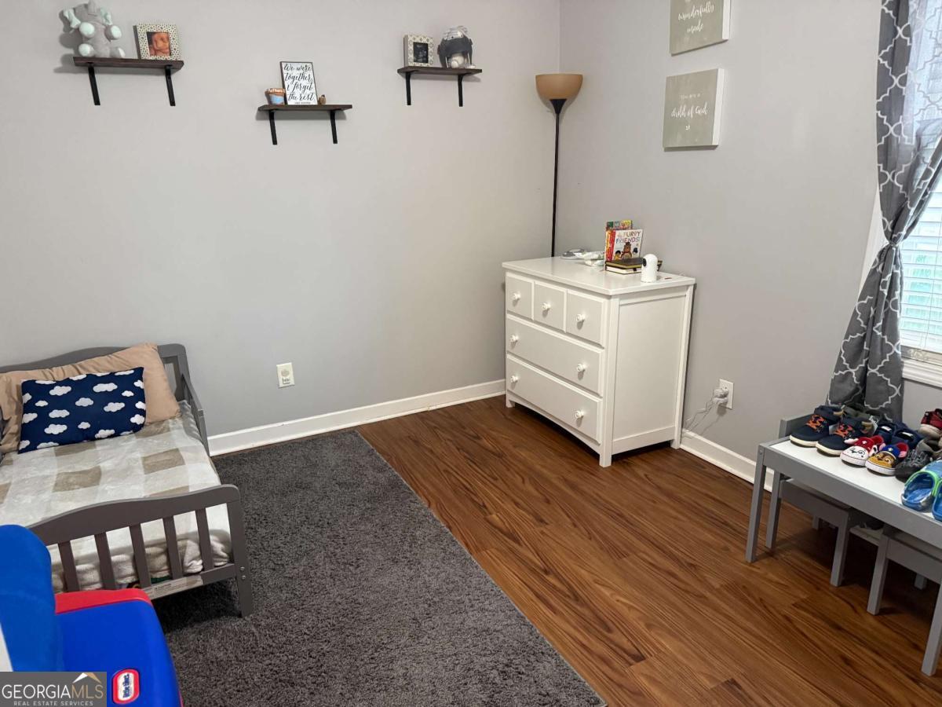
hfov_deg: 71.6
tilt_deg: -16.3
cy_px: 354
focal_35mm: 24
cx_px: 471
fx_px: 653
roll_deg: +1.1
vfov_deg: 56.8
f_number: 1.78
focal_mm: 6.76
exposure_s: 1/60
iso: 800
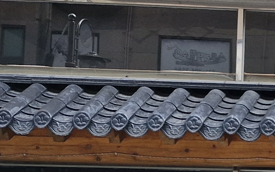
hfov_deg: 13.1
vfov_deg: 9.8
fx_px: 997
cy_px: 180
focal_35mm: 133
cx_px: 590
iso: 50
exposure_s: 1/552
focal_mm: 5.54
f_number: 1.8
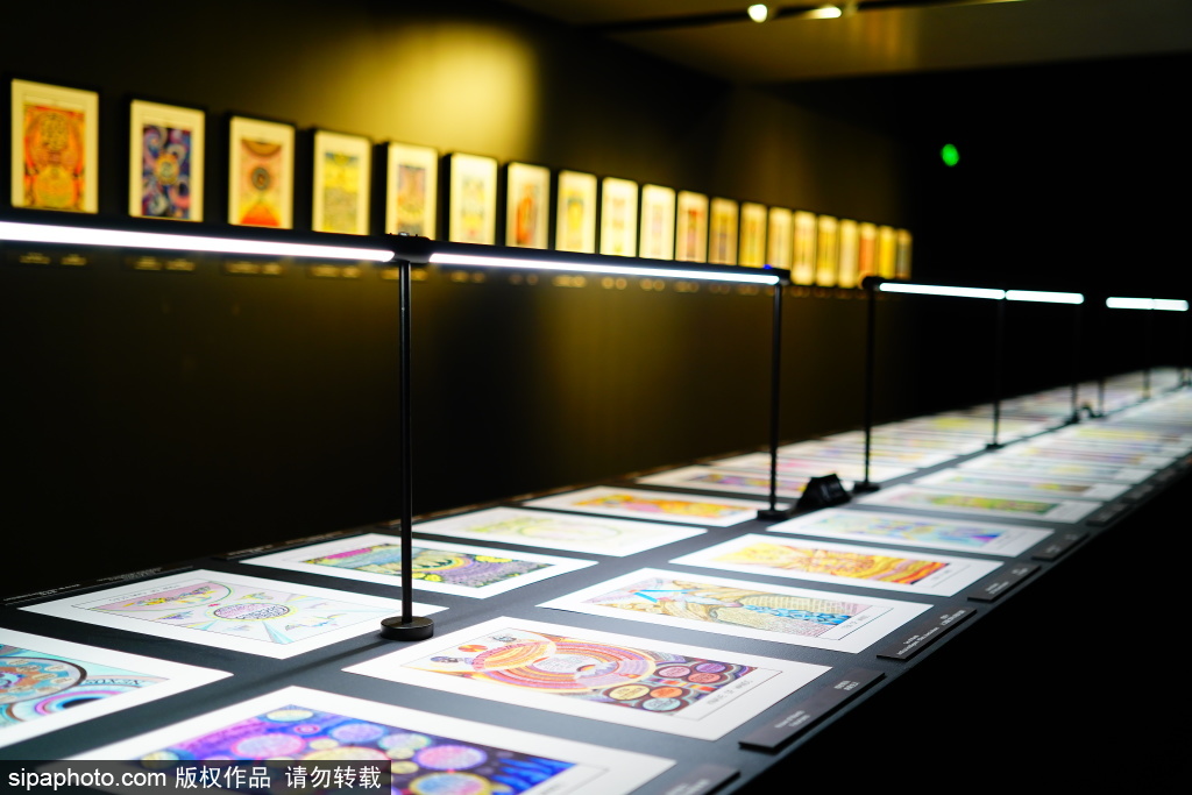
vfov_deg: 33.4
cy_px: 398
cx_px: 596
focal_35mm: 40
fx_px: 1325
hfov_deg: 48.5
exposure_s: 1/60
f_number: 2
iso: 400
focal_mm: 40
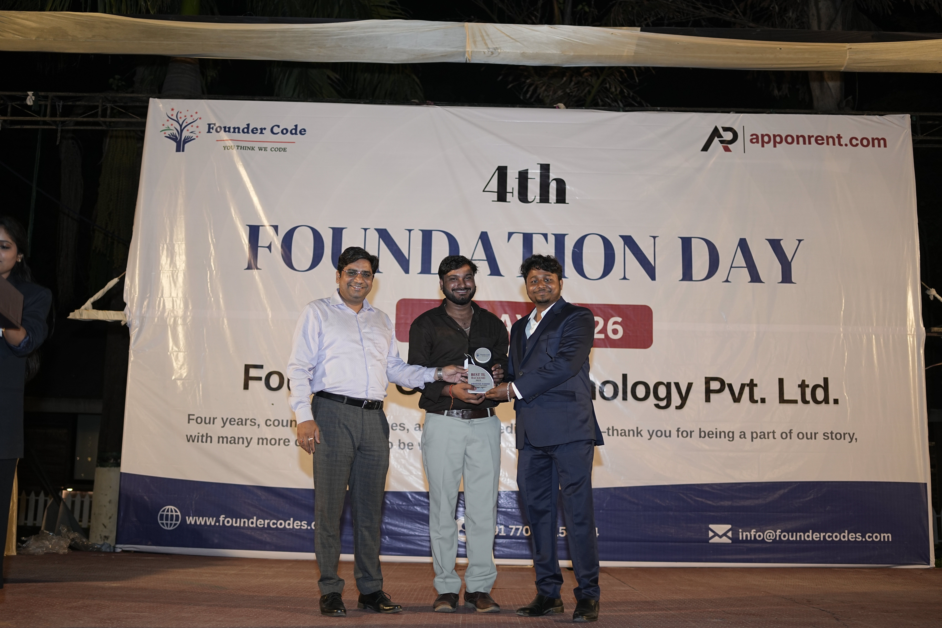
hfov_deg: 53.1
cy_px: 320
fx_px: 942
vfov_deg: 36.9
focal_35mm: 36
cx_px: 470
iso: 500
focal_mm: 35
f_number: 1.8
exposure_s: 1/160
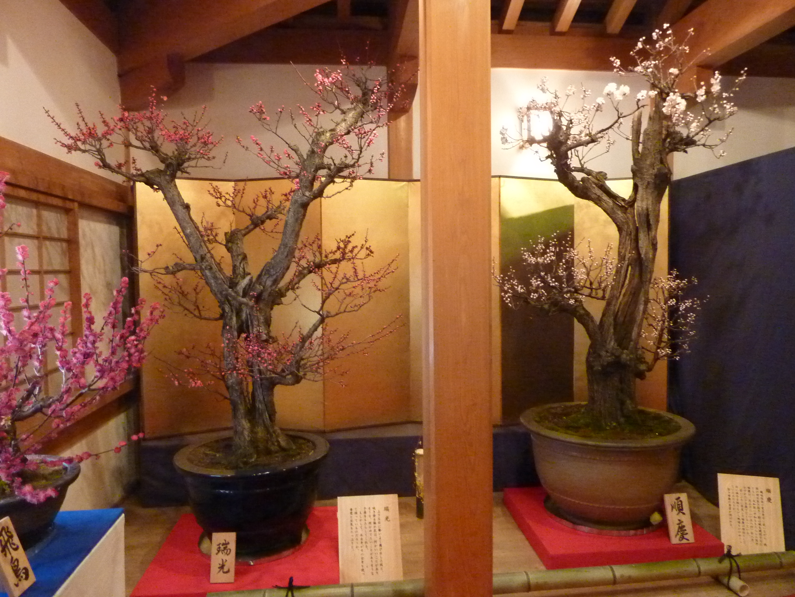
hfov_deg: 69.4
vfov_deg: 54.9
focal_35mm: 25
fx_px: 574
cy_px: 298
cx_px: 398
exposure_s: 1/15
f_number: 3.3
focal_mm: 4.1
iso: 800
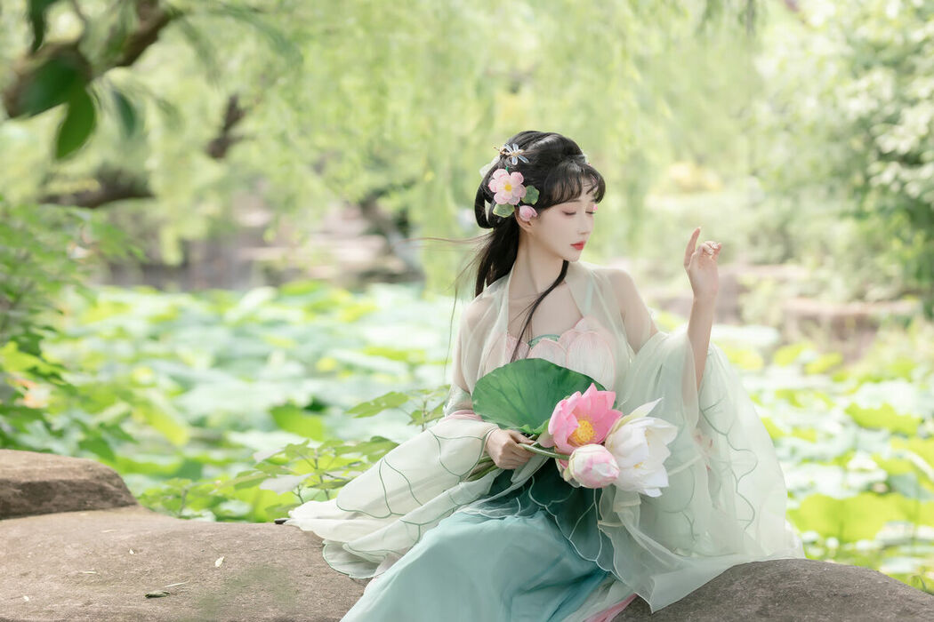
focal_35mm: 85
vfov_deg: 16.1
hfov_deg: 23.9
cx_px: 467
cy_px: 311
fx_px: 2205
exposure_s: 1/100
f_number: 2.8
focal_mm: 85
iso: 125
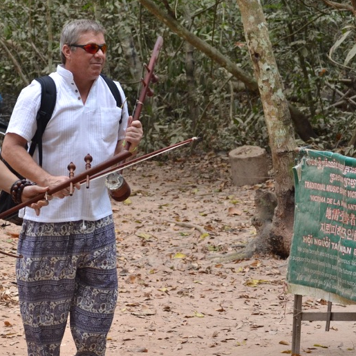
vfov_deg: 11.8
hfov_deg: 11.8
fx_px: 1721
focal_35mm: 148
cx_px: 70
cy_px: 209
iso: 800
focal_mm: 55
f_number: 5
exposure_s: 1/200
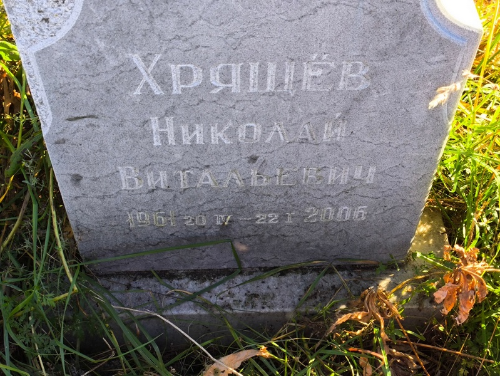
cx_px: 250
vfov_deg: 29.1
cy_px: 188
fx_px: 723
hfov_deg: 38.2
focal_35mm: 50
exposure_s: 1/168
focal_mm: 4.71
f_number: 1.7
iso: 50
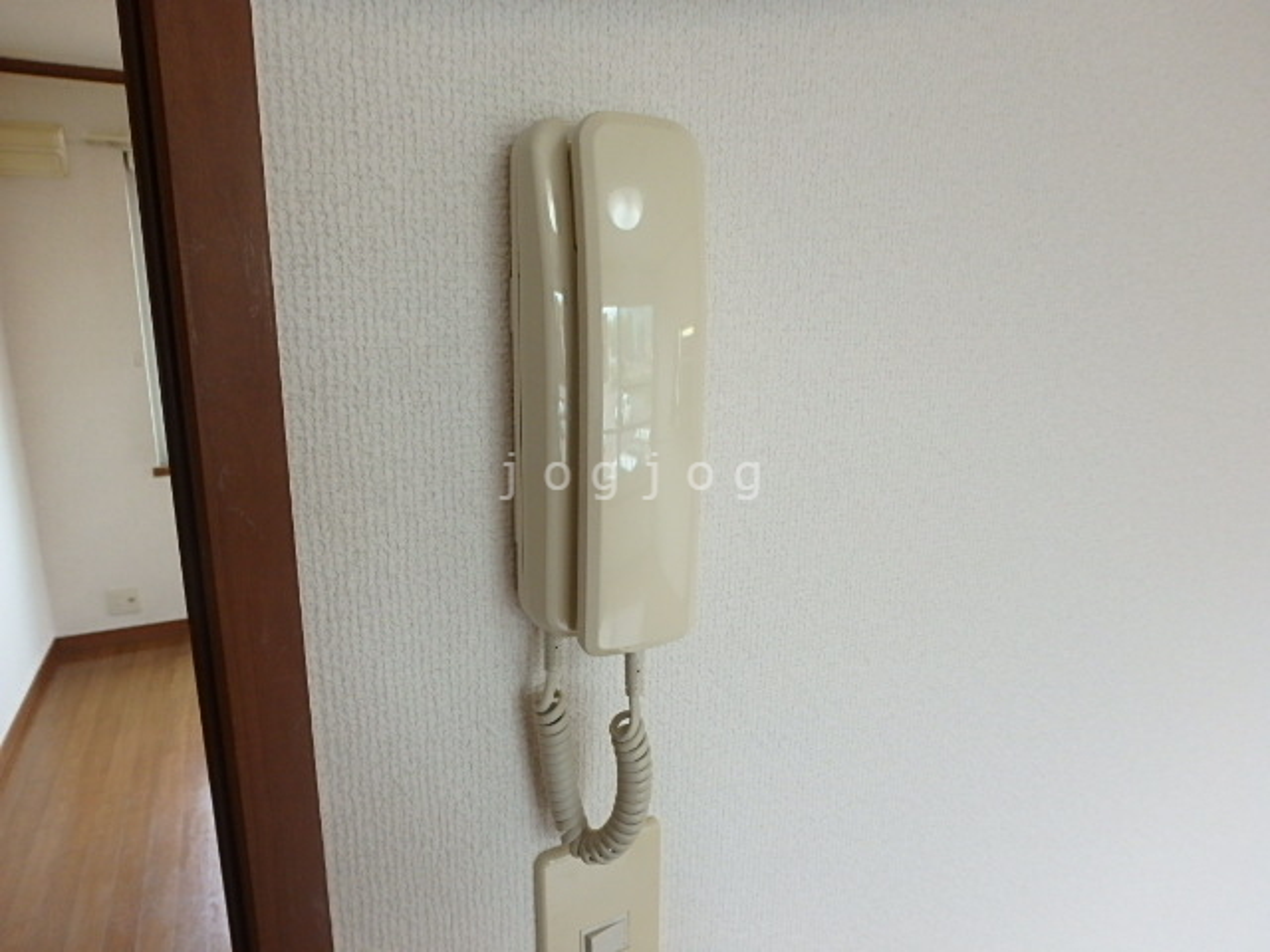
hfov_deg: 79.0
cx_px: 635
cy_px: 476
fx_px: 770
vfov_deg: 63.4
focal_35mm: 21
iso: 200
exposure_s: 1/40
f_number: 3.5
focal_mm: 3.7
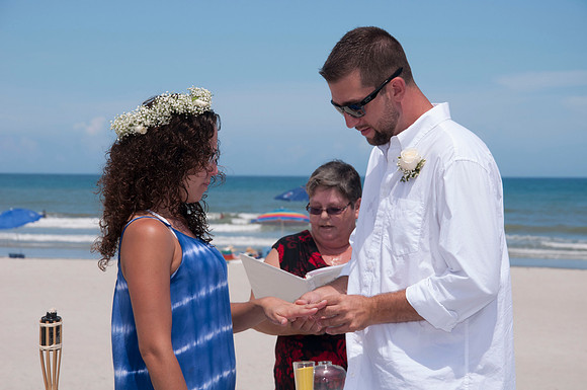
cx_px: 294
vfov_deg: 10.7
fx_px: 2076
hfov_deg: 16.1
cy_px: 195
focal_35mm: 128
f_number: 11
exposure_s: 1/250
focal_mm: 85
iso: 100
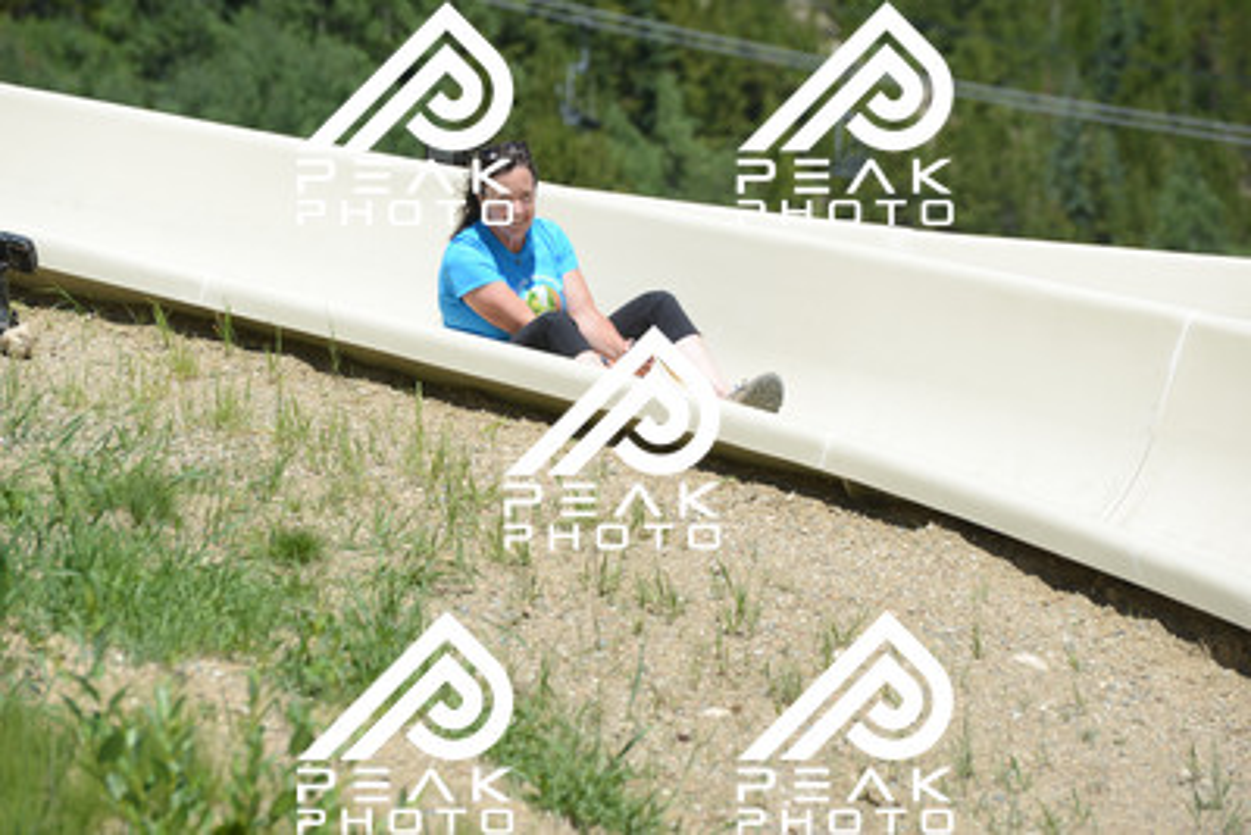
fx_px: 6778
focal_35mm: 195
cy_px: 418
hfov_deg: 10.5
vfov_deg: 7.0
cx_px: 626
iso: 400
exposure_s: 1/1250
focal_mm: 195
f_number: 6.3
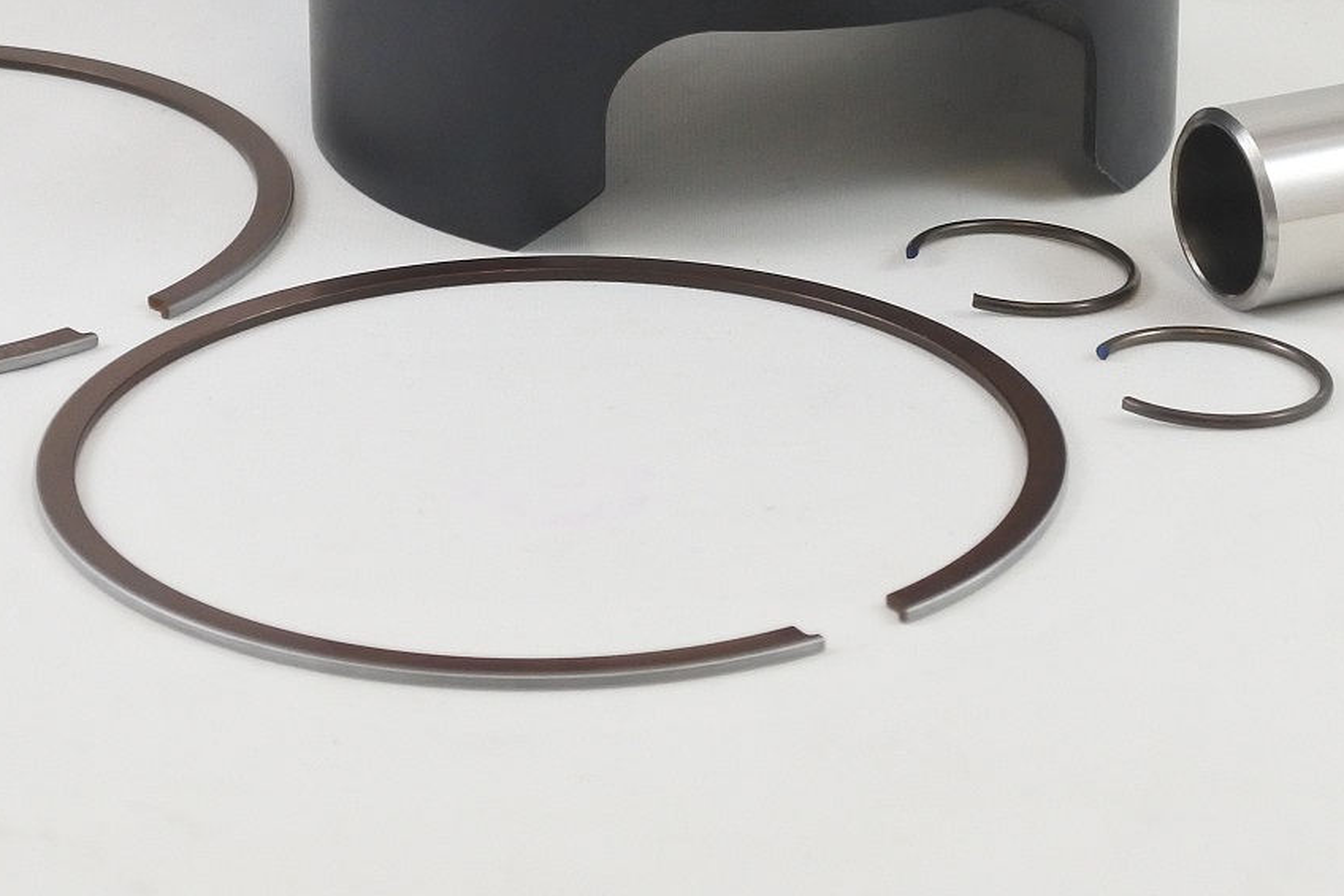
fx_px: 4068
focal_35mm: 109
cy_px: -105
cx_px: 728
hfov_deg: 18.8
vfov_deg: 12.3
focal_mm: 17.6
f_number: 4.5
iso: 400
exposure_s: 1/125
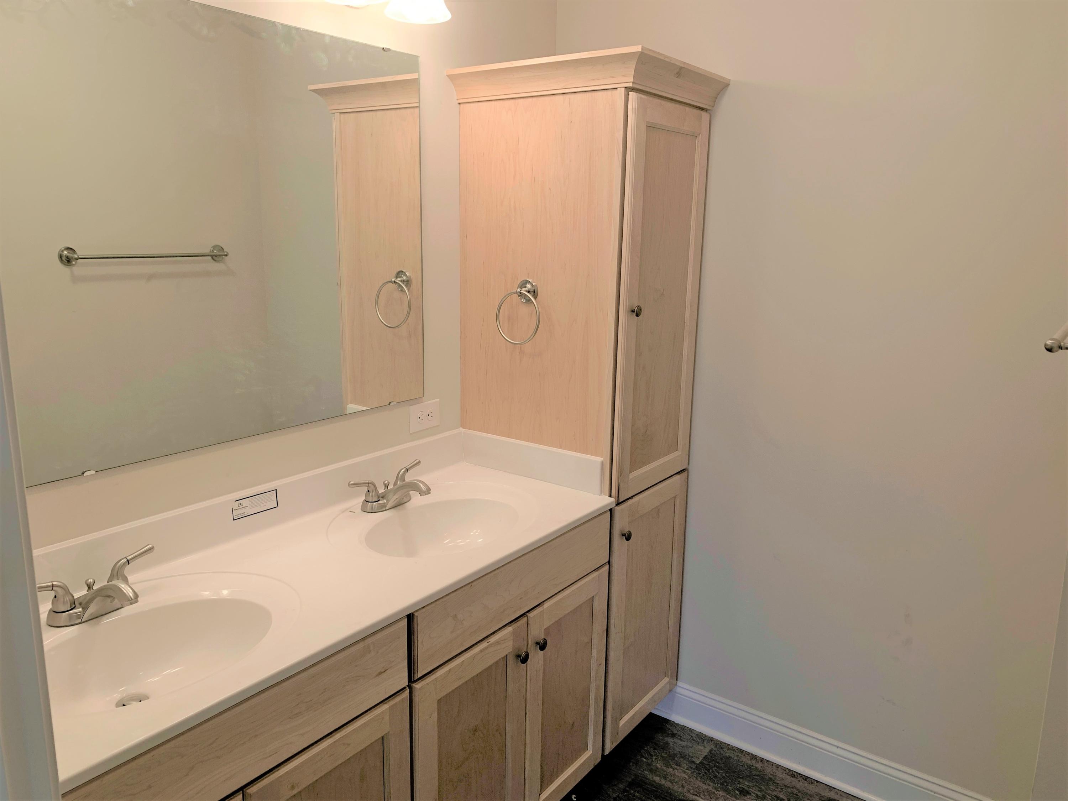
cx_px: 534
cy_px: 400
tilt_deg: -12.4
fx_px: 802
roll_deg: -1.0
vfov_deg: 53.1
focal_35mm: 26
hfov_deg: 67.3
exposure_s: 1/120
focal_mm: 4.25
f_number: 1.8
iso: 100
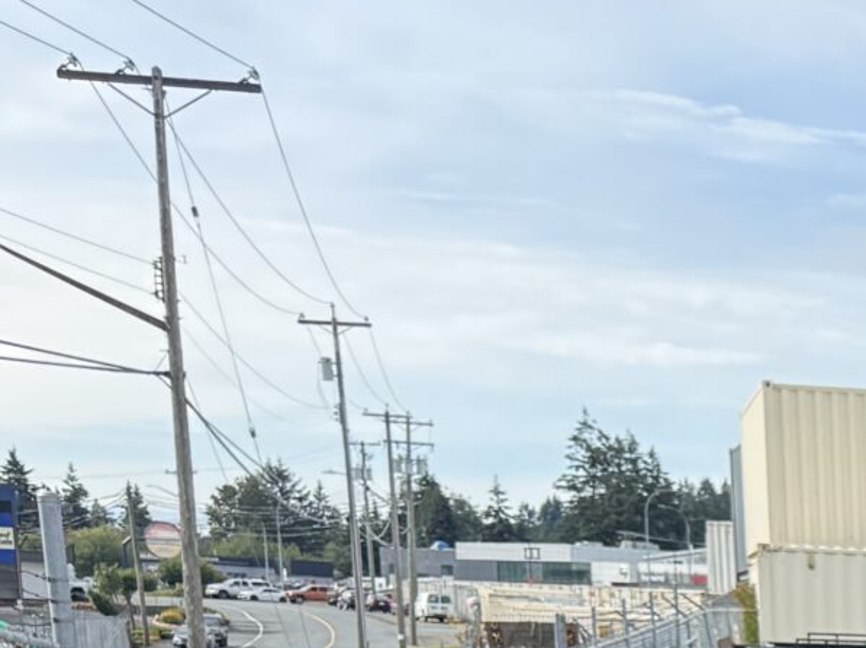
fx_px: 2575
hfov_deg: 16.0
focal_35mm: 103
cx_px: 1577
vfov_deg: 12.7
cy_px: 1264
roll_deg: -1.4
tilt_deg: -11.6
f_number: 1.78
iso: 100
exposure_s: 1/2611
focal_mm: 6.76
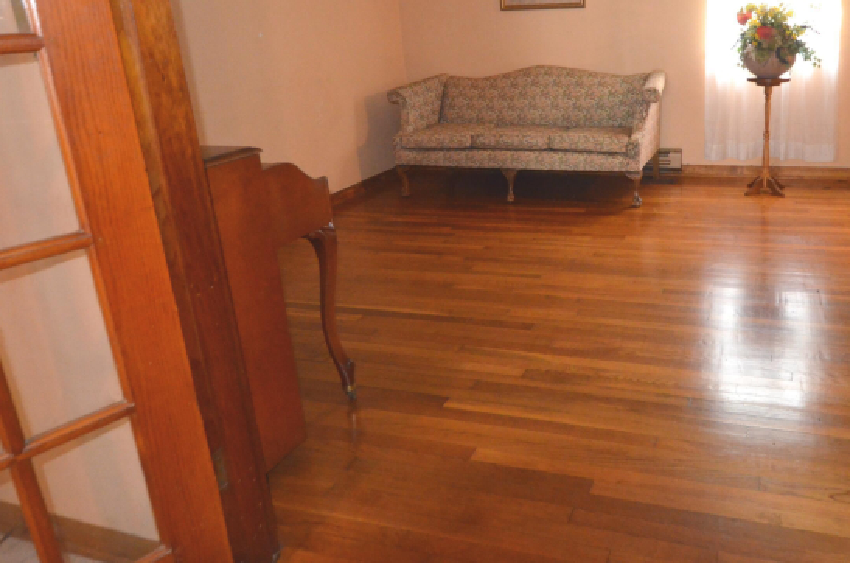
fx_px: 683
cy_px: 182
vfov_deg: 44.0
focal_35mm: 29
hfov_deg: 62.3
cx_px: 563
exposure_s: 1/60
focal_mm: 14
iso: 3200
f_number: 4
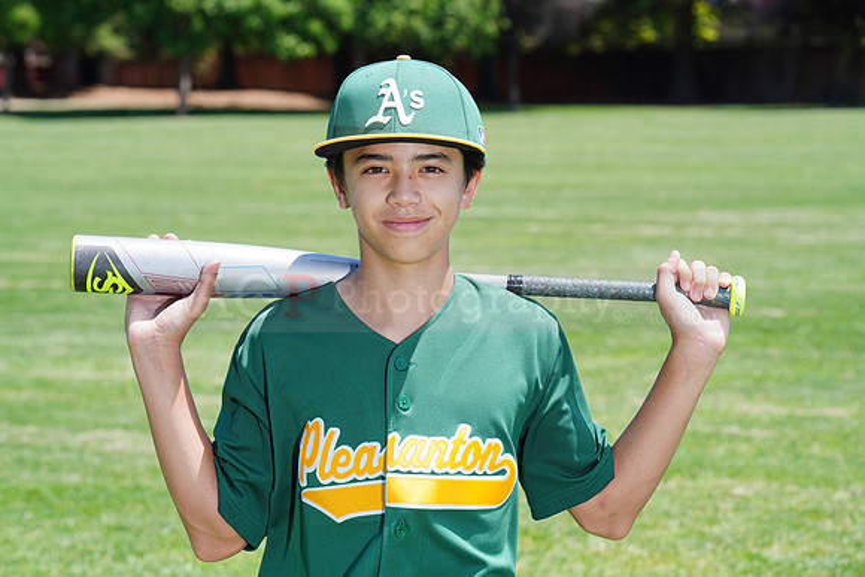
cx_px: 432
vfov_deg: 9.6
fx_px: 3437
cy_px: 288
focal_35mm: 143
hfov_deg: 14.3
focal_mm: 143
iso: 200
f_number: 10
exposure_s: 1/200
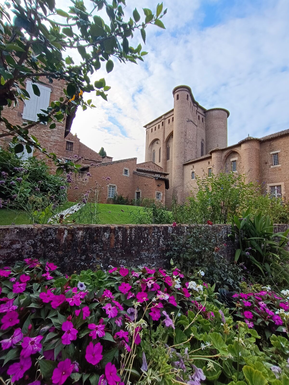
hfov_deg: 78.1
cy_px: 192
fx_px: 178
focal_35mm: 16
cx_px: 144
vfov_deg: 94.5
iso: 51
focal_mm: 1.66
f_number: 2.2
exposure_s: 1/601
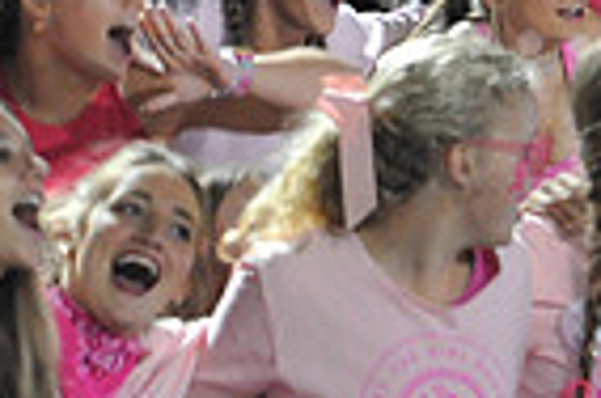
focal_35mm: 860
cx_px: 580
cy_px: -351
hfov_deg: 2.4
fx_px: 14325
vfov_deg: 1.6
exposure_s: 1/60
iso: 6400
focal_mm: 210
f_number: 6.3
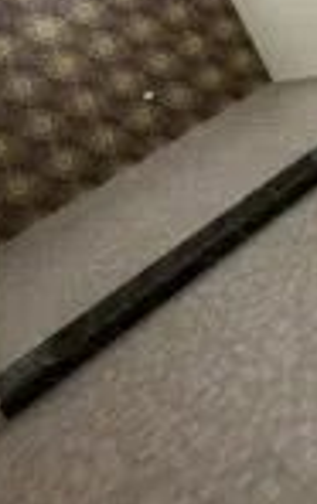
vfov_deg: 43.7
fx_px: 551
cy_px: 27
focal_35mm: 40
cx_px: 300
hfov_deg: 30.3
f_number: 2.2
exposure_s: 1/100
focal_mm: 2.22
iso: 250
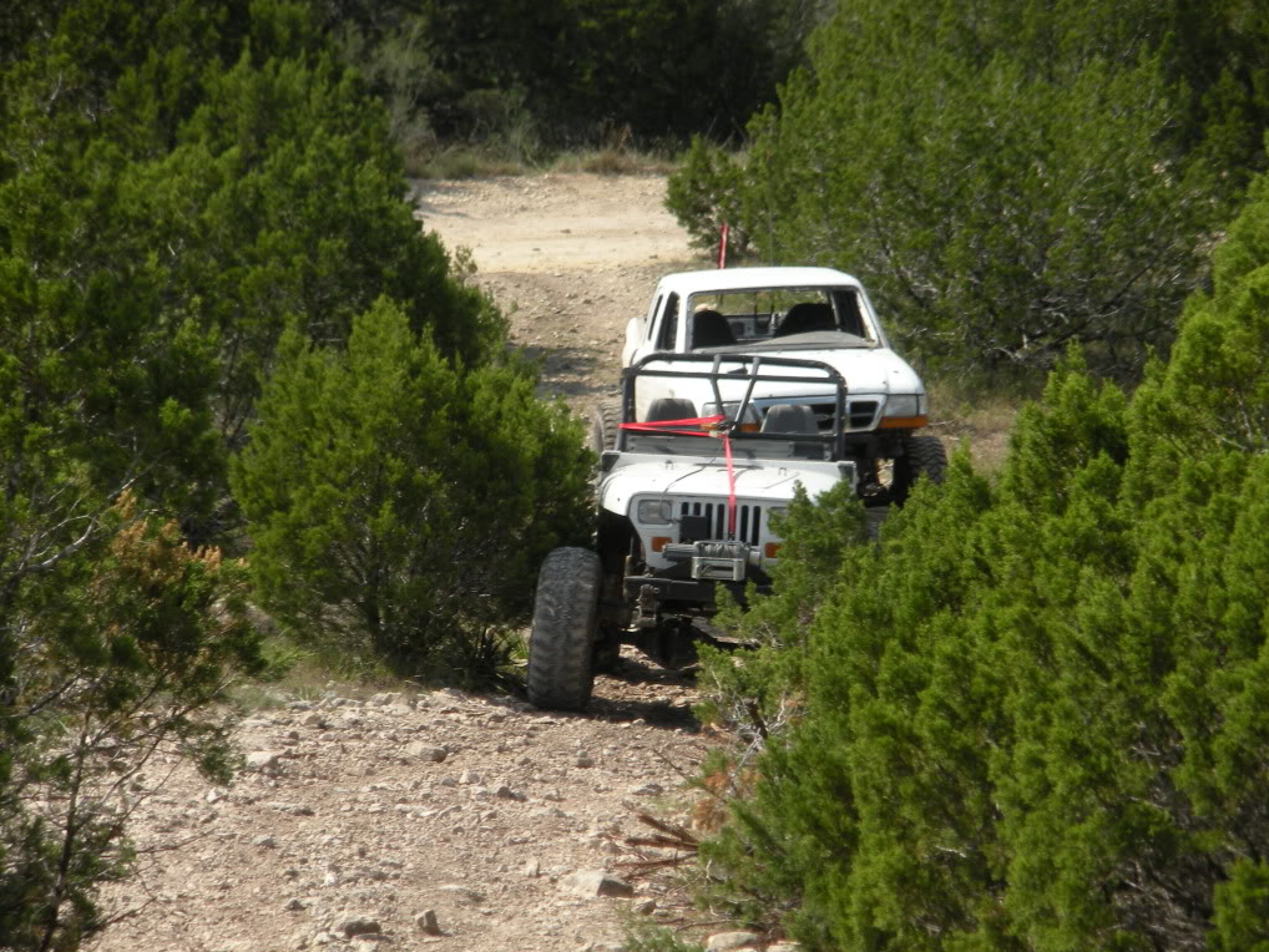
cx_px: 637
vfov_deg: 8.5
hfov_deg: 11.3
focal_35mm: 175
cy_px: 477
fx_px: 6417
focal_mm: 31.5
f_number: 5.6
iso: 64
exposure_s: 1/305
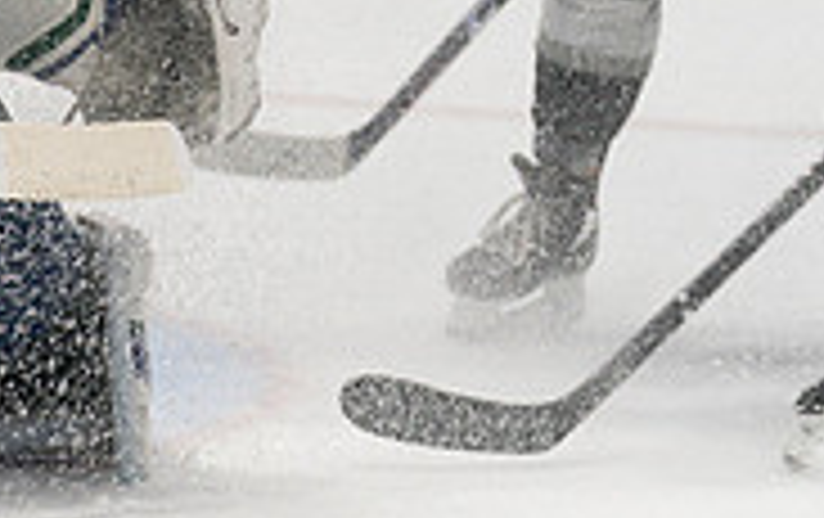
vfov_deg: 3.7
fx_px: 8029
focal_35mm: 357
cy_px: -276
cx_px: -332
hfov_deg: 5.8
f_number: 2.8
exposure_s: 1/500
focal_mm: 90
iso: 500
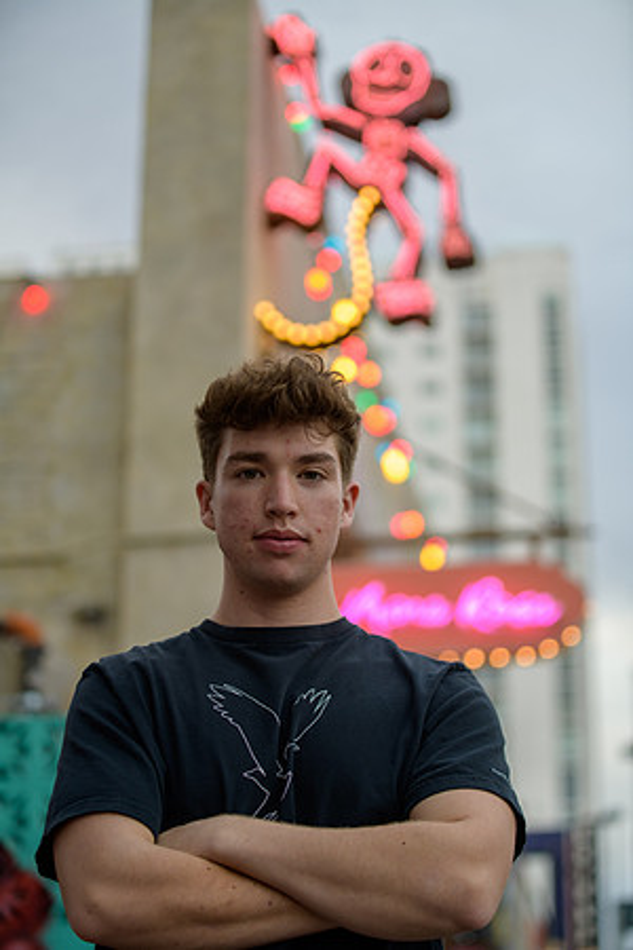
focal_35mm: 70
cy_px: 475
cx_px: 316
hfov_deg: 19.5
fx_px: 1846
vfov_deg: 28.8
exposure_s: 1/400
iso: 250
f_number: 2.8
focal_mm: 70
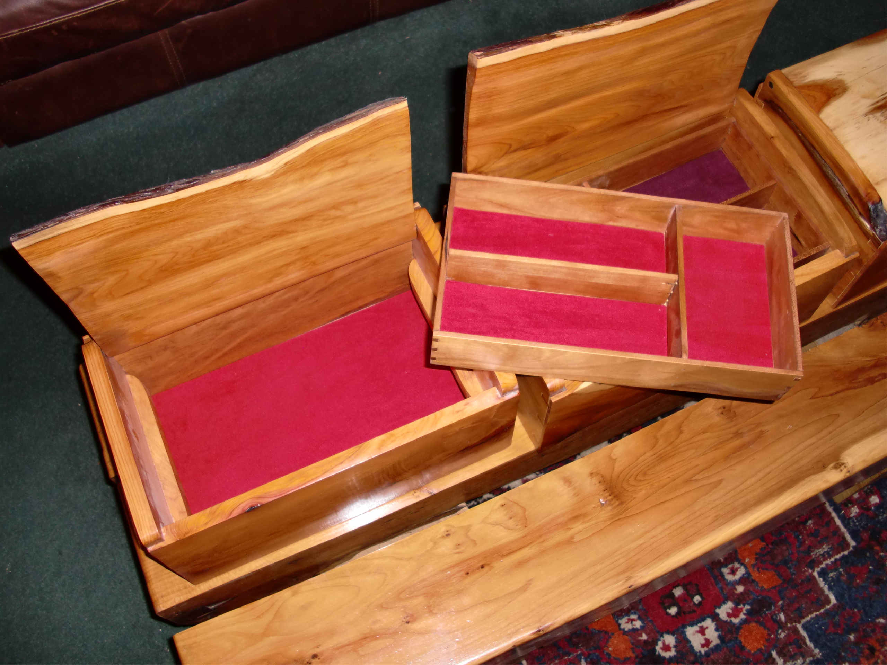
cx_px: 444
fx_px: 922
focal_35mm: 36
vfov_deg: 39.7
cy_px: 332
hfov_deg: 51.4
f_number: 2.8
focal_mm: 6.3
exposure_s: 1/60
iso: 125
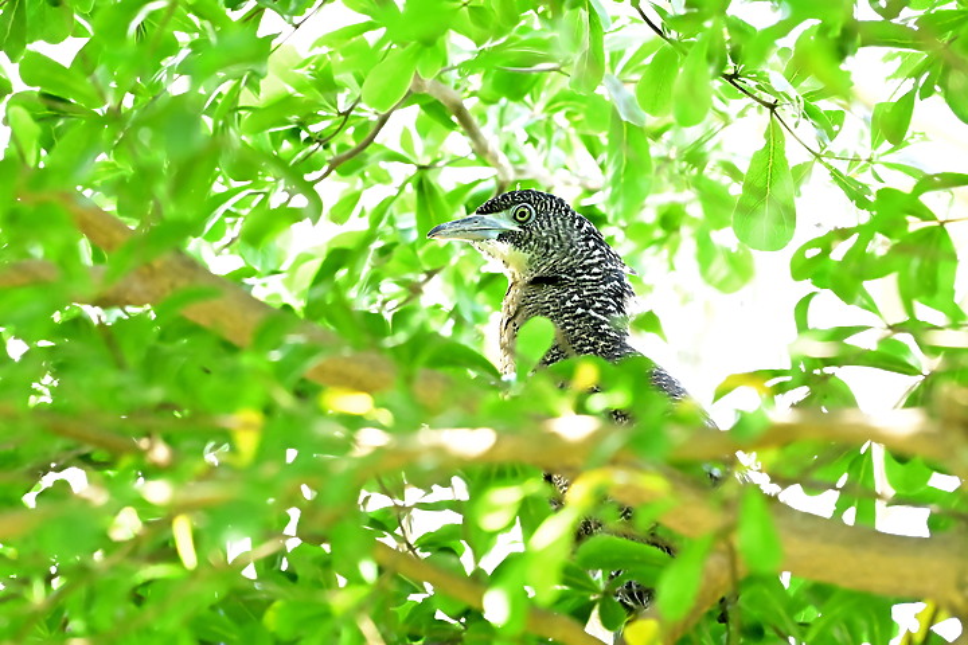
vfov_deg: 5.5
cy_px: 322
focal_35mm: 250
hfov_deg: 8.2
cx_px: 484
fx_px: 6722
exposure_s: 1/1600
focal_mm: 250
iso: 11400
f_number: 8
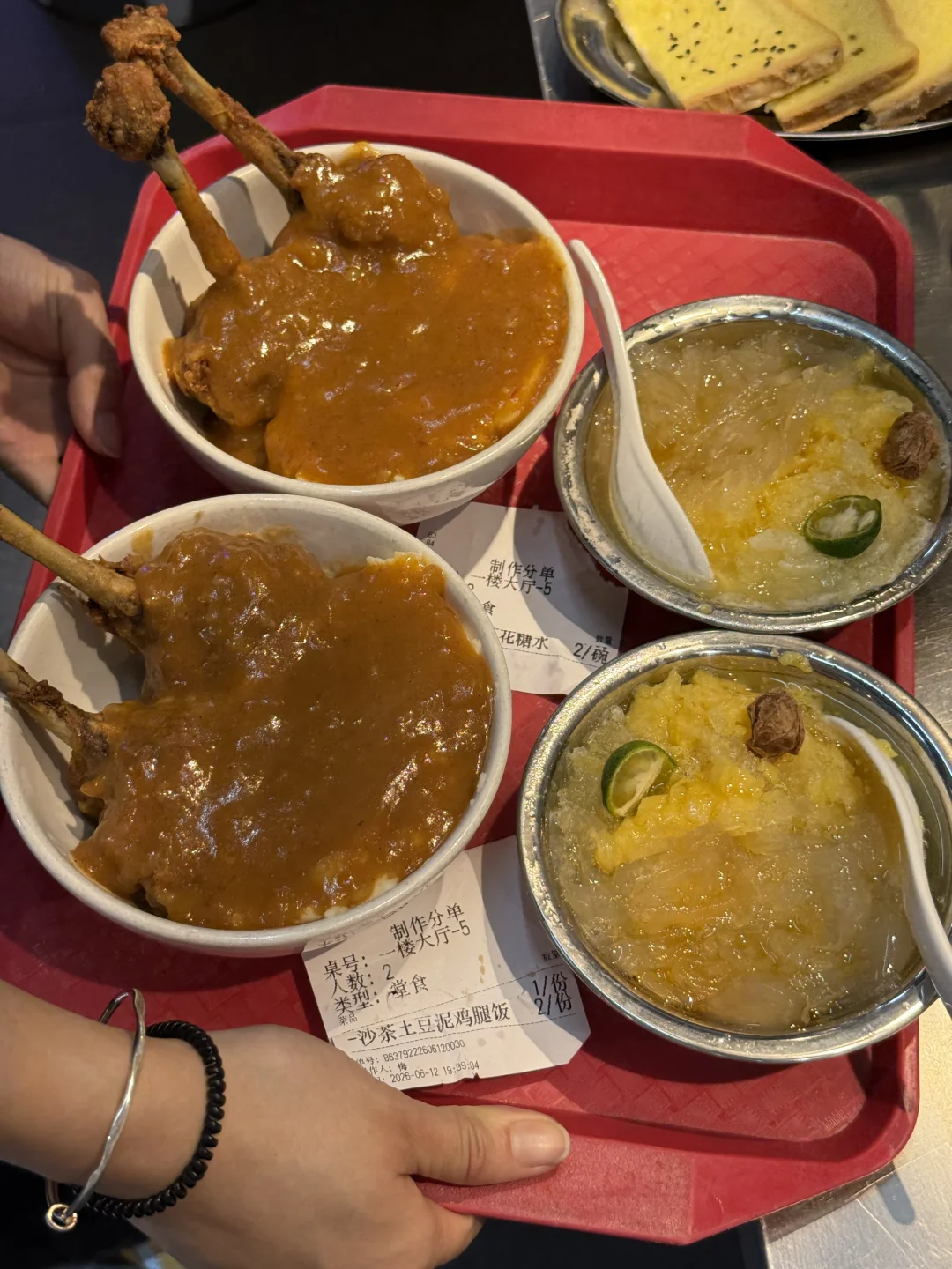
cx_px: 476
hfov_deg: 30.3
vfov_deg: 39.7
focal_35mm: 48
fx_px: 1760
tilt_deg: -60.0
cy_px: 634
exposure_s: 1/100
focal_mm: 6.76
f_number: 1.78
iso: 160
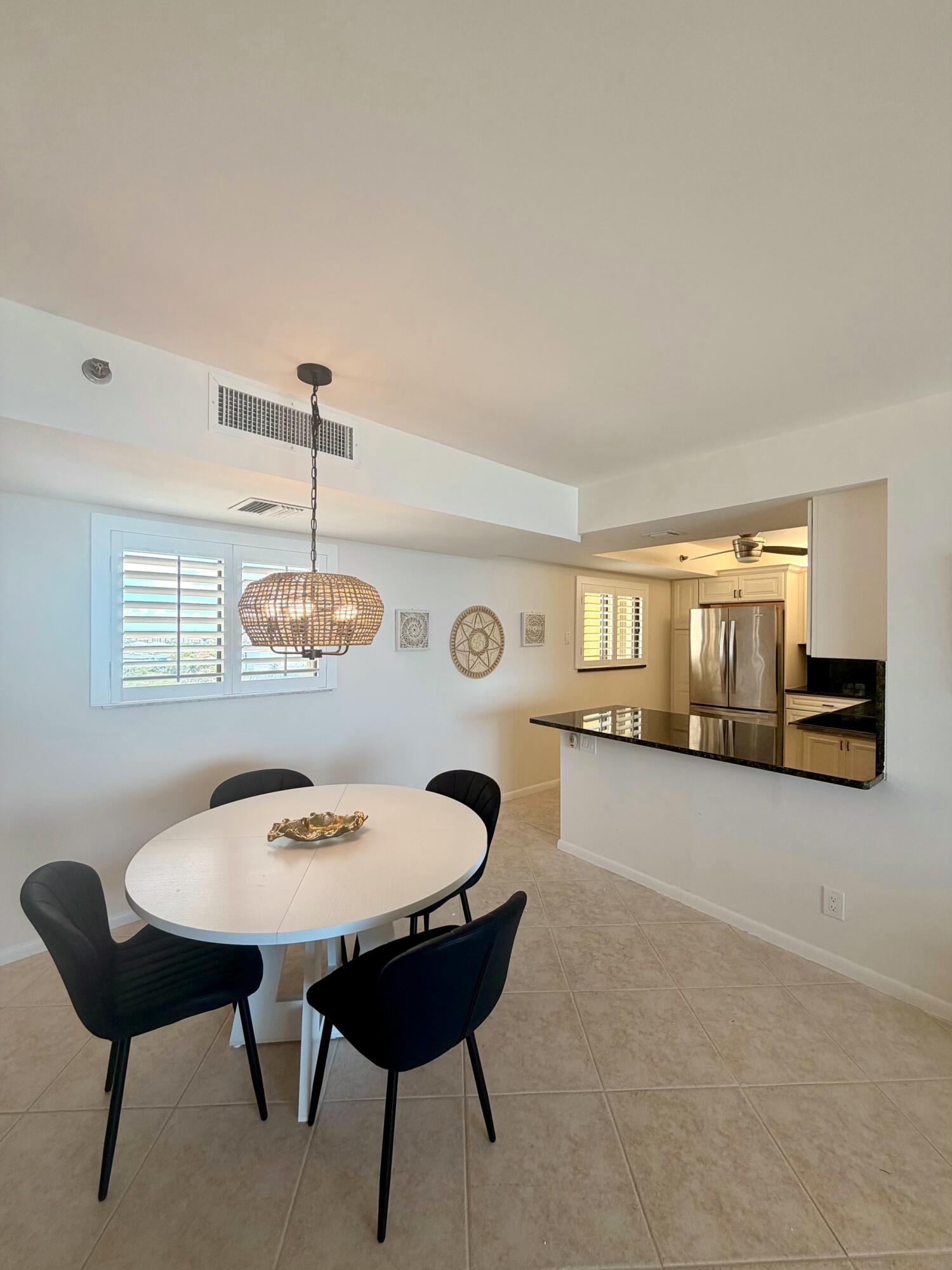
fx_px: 513
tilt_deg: -1.3
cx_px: 476
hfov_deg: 85.7
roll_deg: -0.3
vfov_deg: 102.1
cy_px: 635
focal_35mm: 14
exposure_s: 1/120
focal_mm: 2.22
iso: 50
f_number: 2.2
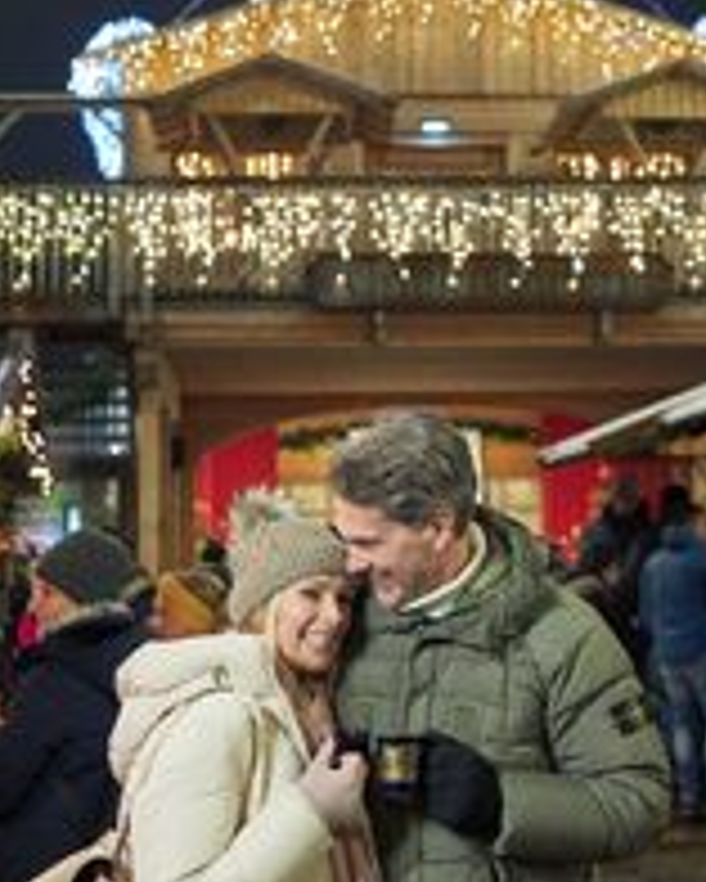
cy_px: 180
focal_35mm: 86
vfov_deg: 21.9
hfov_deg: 17.8
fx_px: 2244
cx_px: 495
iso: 2000
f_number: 2.5
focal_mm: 35
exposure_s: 1/100
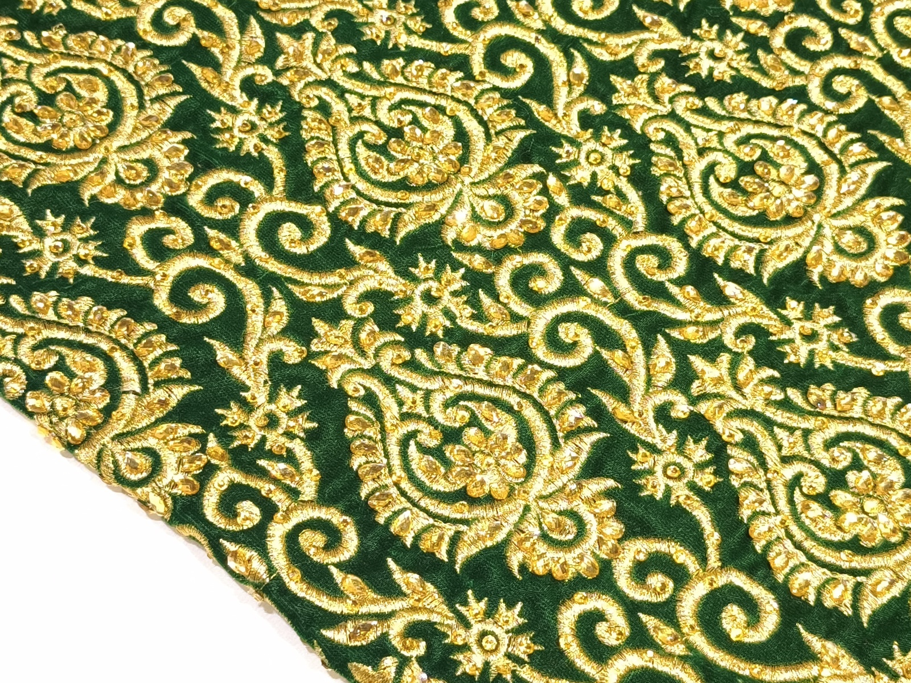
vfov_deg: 23.7
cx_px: 456
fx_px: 1632
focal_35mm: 62
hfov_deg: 31.2
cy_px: 342
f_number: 1.6
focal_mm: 6.57
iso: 250
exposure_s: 1/50
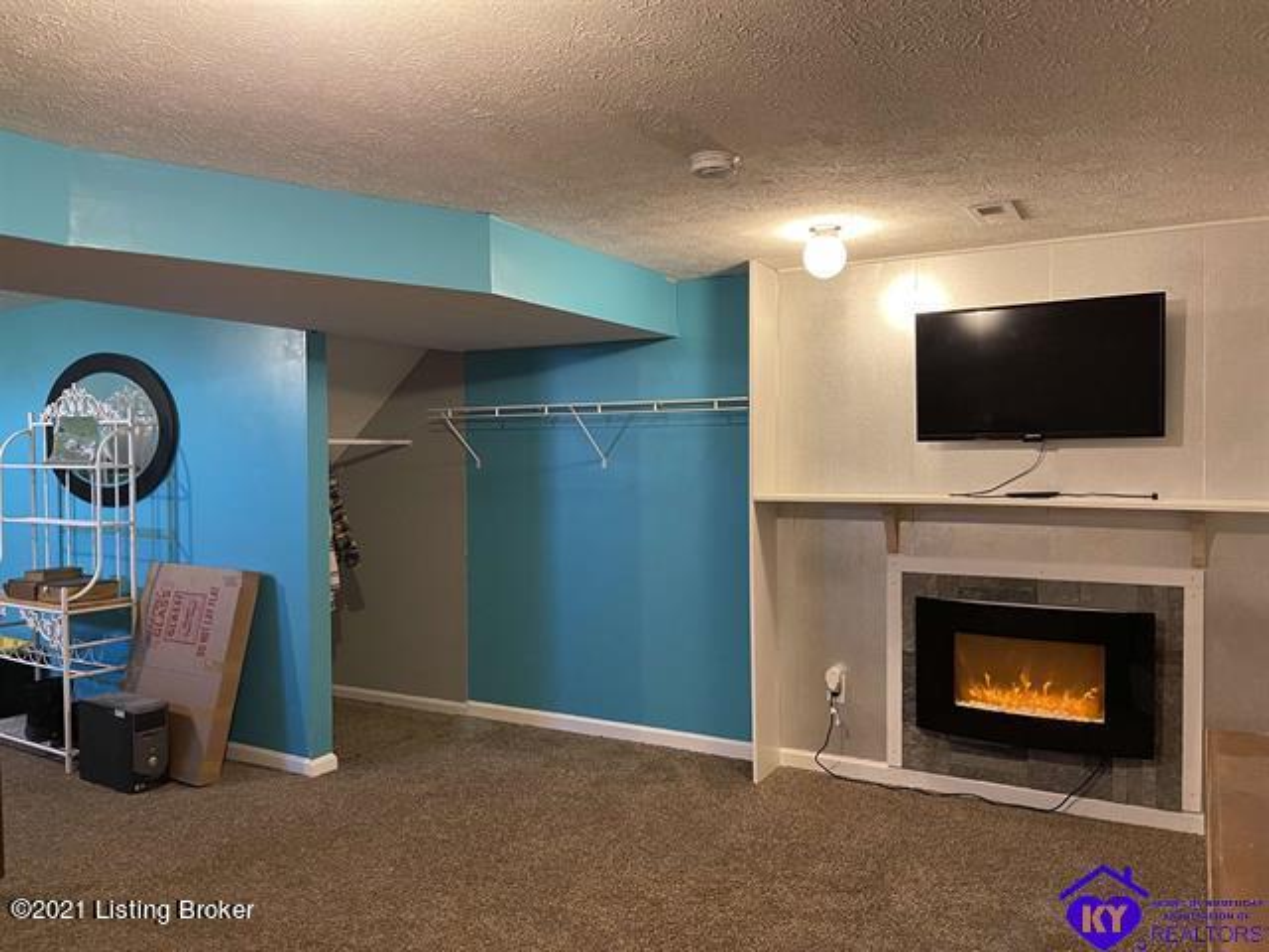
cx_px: 634
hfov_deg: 67.3
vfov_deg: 53.1
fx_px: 953
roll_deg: +0.4
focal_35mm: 26
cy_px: 476
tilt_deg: -2.2
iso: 400
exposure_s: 1/60
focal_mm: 5.1
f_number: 1.6
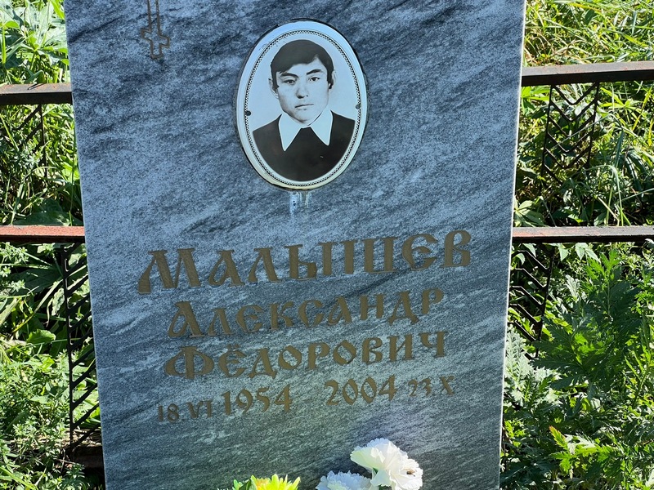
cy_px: 245
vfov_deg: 19.1
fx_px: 1455
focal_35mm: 77
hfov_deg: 25.3
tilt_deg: -27.5
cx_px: 327
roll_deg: -2.6
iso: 32
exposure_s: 1/199
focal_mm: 9
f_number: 2.8
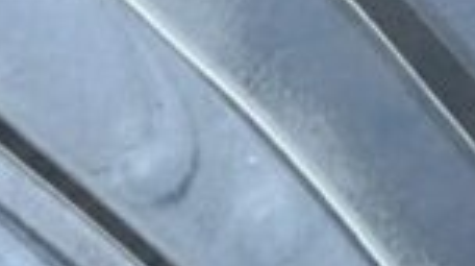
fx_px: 2402
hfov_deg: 10.0
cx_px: 1125
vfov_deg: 6.0
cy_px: 679
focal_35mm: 191
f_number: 1.5
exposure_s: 1/139
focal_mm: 5.7
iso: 32
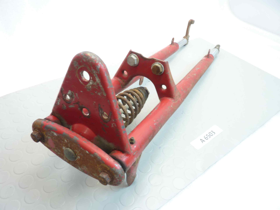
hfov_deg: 69.4
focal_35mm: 25
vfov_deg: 54.9
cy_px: 105
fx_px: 202
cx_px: 140
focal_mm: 4.1
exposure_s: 1/8
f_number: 3.3
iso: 80
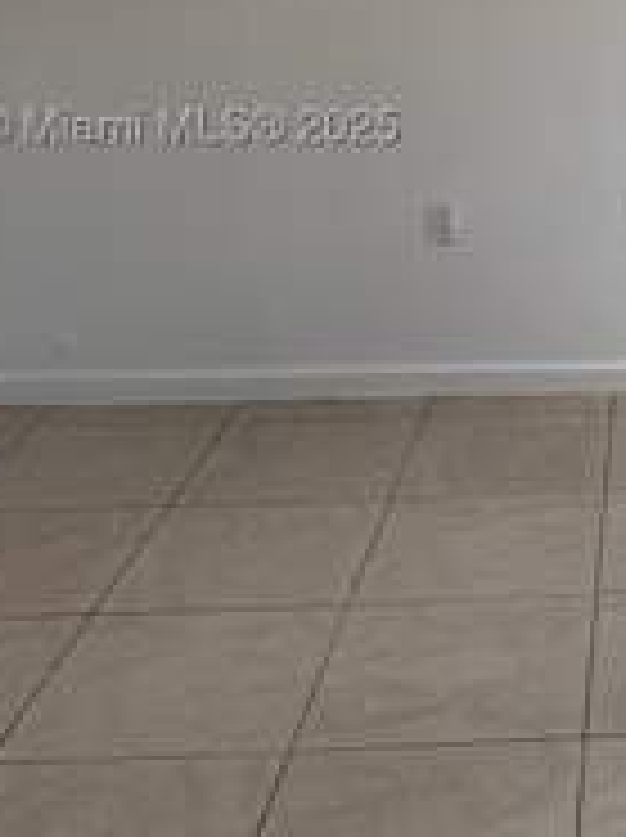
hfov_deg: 21.5
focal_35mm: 62
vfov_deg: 30.3
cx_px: 797
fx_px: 1498
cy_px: 135
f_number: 1.78
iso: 80
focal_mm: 6.76
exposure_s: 1/454
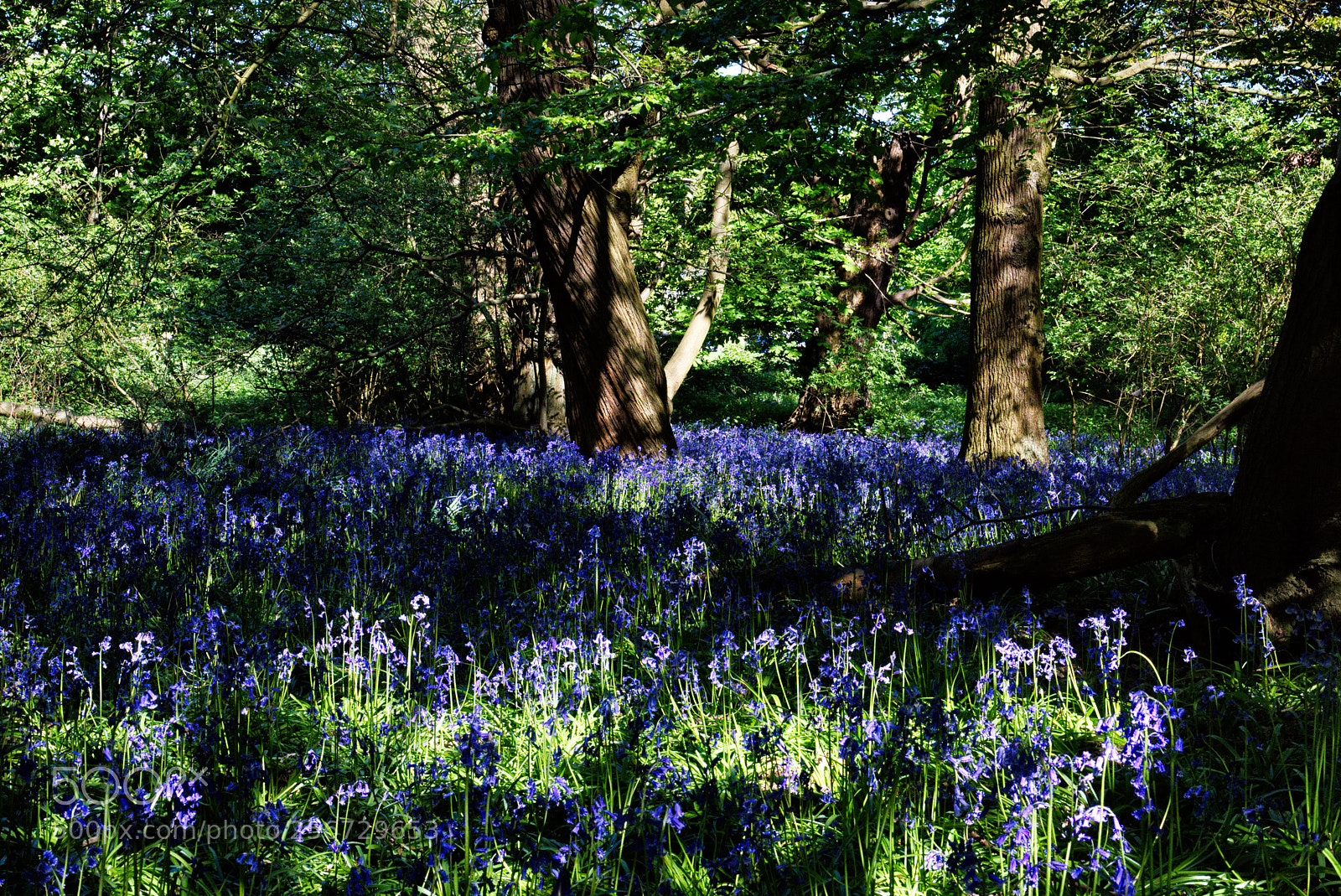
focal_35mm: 46
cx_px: 670
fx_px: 1715
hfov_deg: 42.7
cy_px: 448
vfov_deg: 29.3
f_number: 18
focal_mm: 46
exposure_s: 1/100
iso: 4500
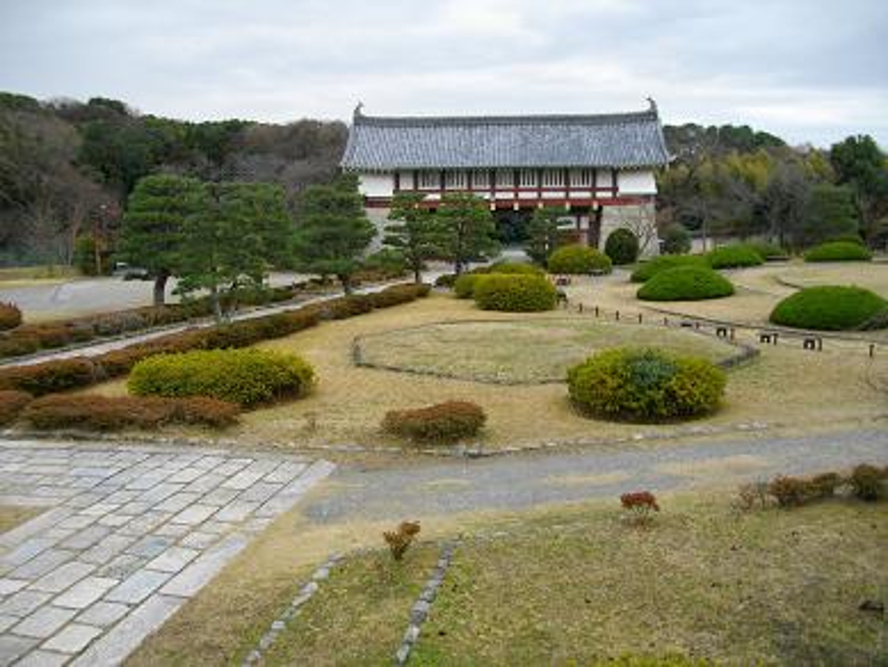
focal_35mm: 32
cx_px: 444
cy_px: 334
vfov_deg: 44.2
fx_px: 821
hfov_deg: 56.8
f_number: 2.9
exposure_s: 1/250
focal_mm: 5.7
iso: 100
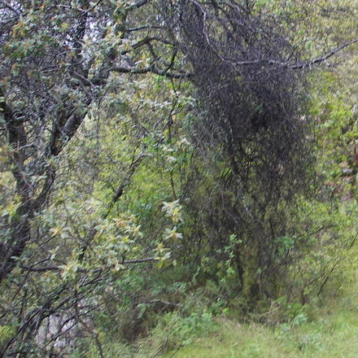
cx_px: 317
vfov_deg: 28.2
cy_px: 188
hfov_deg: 27.2
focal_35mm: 61
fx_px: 714
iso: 50
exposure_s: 1/40
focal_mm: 6.3
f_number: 3.3
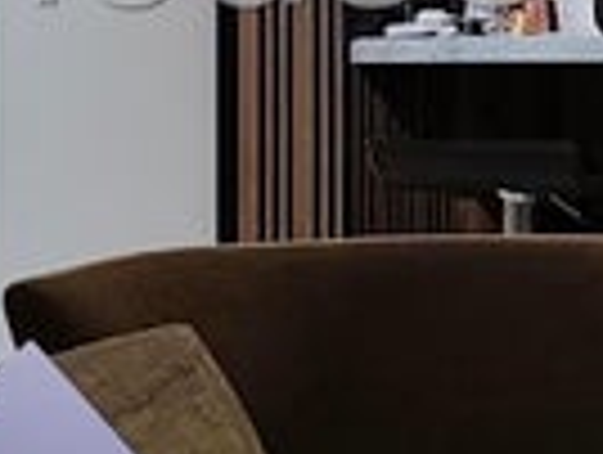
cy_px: -76
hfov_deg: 13.4
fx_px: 2548
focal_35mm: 146
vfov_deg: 10.1
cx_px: 520
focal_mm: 6.19
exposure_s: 1/84.1
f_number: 1.65
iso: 100
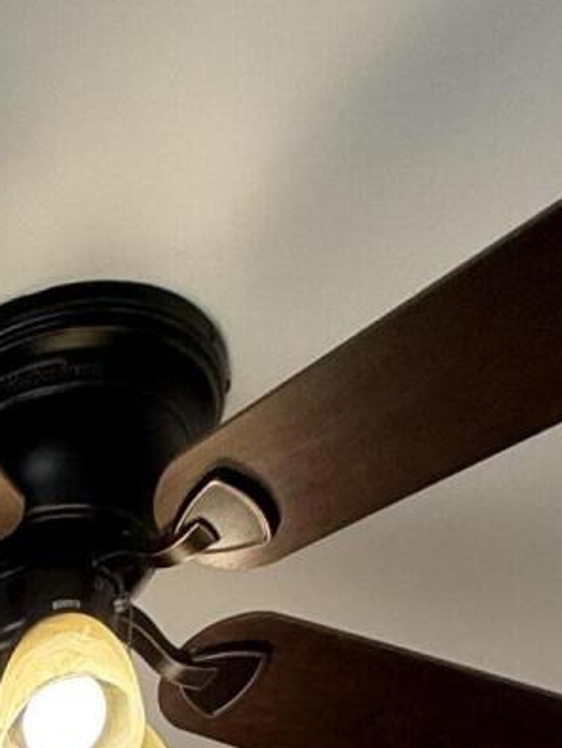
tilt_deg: -4.1
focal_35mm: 71
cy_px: 1748
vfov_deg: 15.6
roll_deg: -1.6
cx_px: -456
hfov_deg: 17.0
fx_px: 1535
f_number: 2.2
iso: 64
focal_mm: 2.22
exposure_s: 1/120
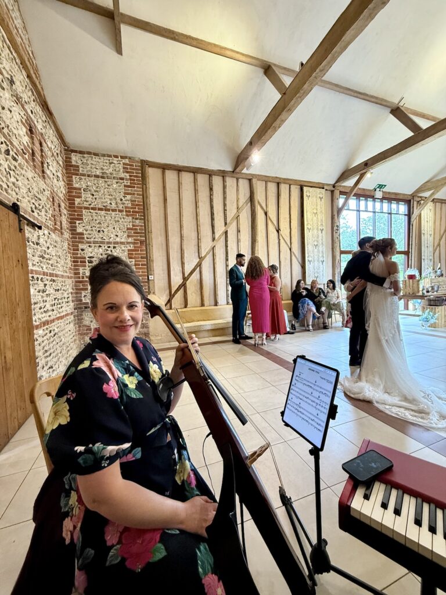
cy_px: 298
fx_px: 241
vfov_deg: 102.1
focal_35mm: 14
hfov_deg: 85.7
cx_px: 223
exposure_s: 1/50
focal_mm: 2.22
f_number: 2.2
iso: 320
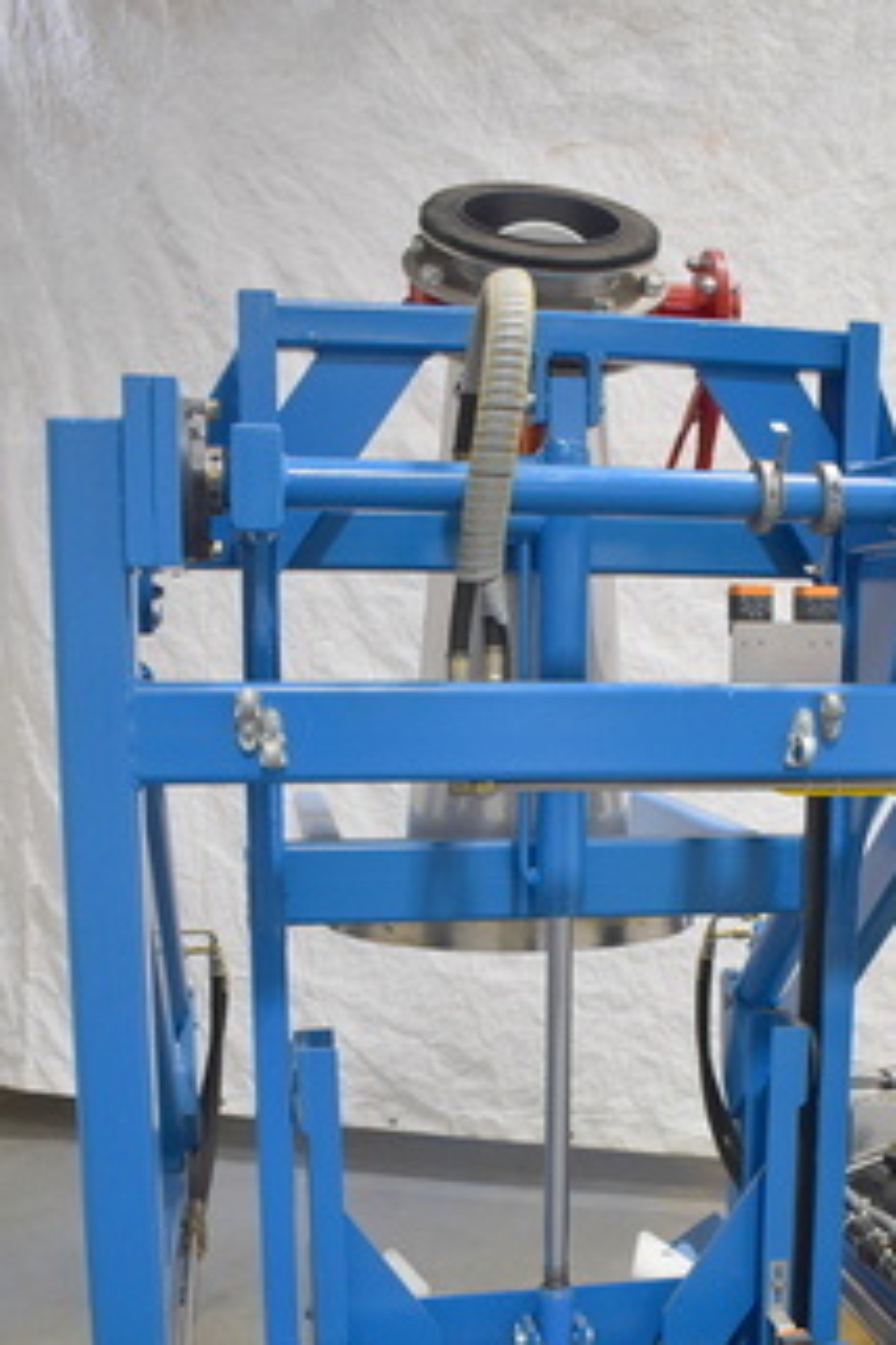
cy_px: 964
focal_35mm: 42
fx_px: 1568
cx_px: 613
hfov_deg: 31.6
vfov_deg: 45.2
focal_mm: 18
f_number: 3.5
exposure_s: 1/250
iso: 800
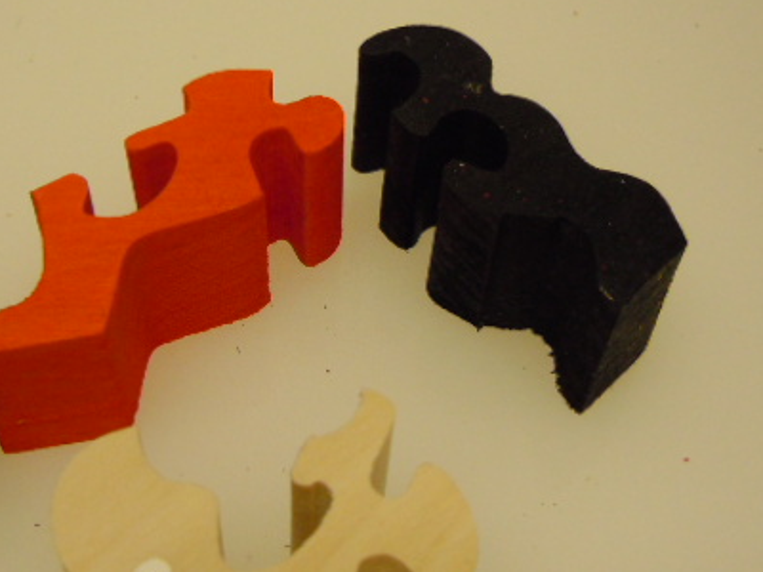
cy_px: 294
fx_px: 1058
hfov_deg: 39.3
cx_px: 263
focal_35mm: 48
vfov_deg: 30.3
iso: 500
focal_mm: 5.4
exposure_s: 1/125
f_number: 3.5
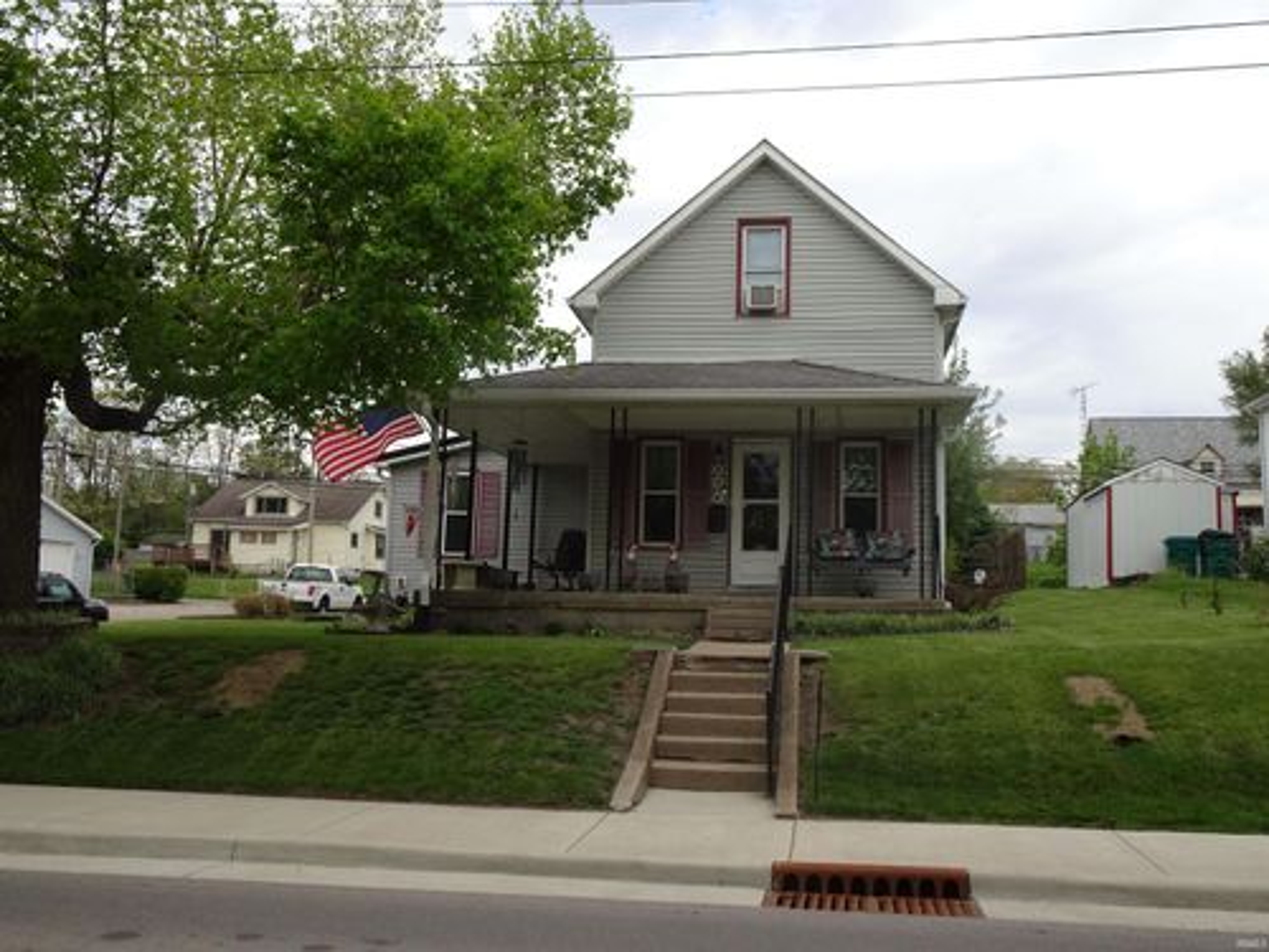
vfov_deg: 41.8
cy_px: 476
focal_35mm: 34
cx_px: 634
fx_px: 1246
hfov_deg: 54.0
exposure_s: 1/320
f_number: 4
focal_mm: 5.79
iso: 80
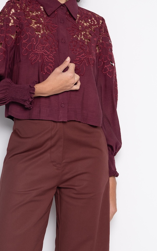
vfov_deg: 20.1
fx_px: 705
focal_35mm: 103
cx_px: 45
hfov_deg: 12.7
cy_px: 180
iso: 250
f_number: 5
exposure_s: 1/125
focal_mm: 44
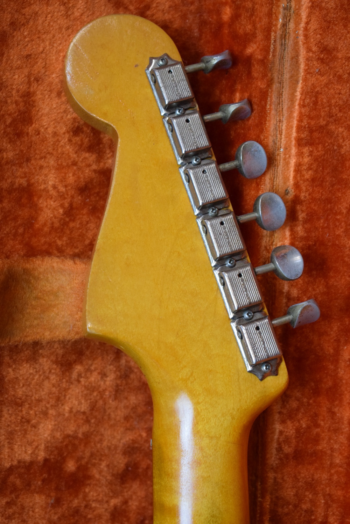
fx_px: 1050
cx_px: 175
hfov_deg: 18.9
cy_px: 262
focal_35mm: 72
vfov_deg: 28.1
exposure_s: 1/60
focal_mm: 48
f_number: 5.3
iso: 2500
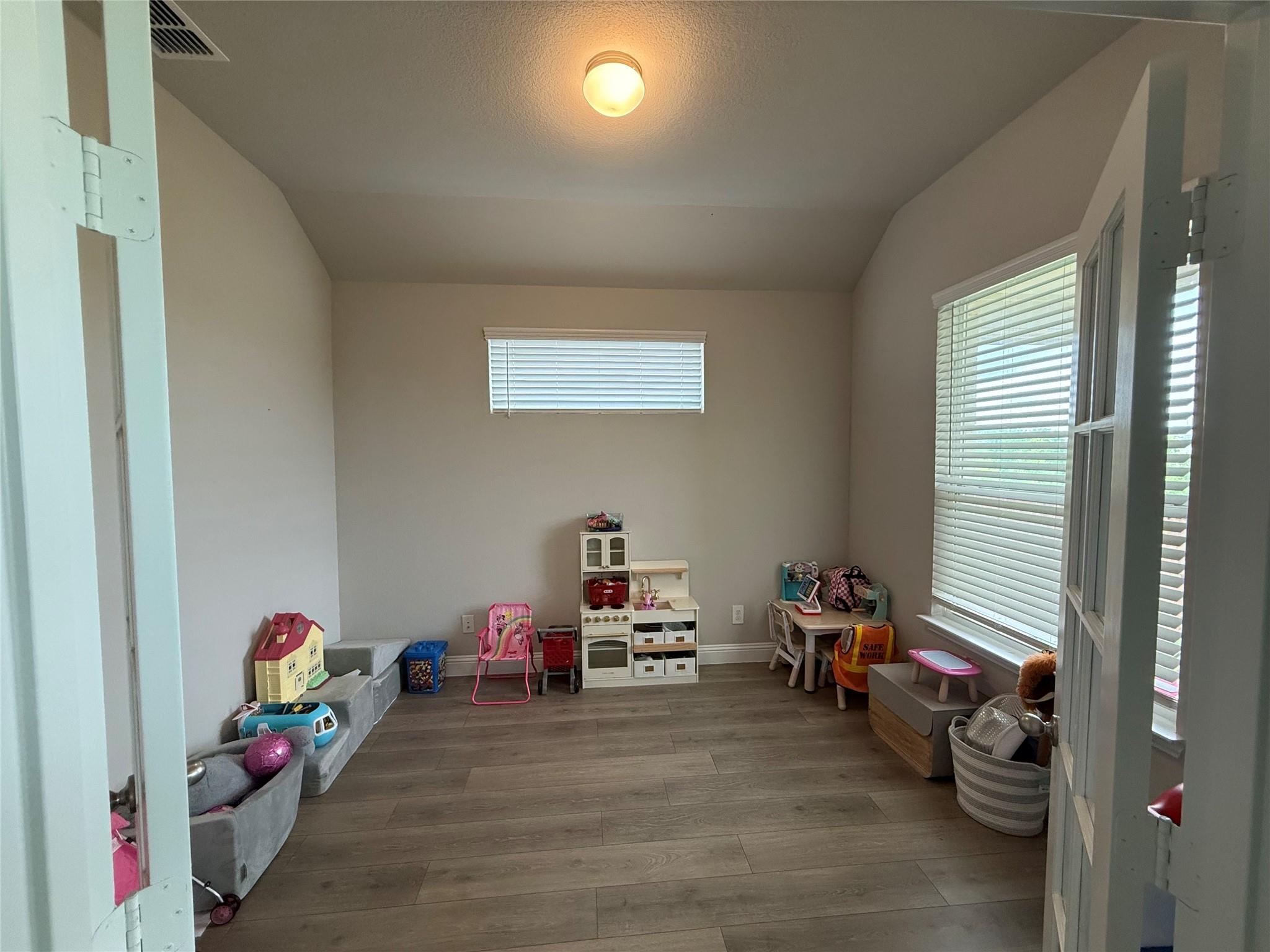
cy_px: 476
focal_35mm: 14
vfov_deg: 85.7
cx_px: 635
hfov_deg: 102.1
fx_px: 514
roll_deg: +0.3
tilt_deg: -2.2
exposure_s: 1/120
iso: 400
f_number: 2.2
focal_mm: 2.22
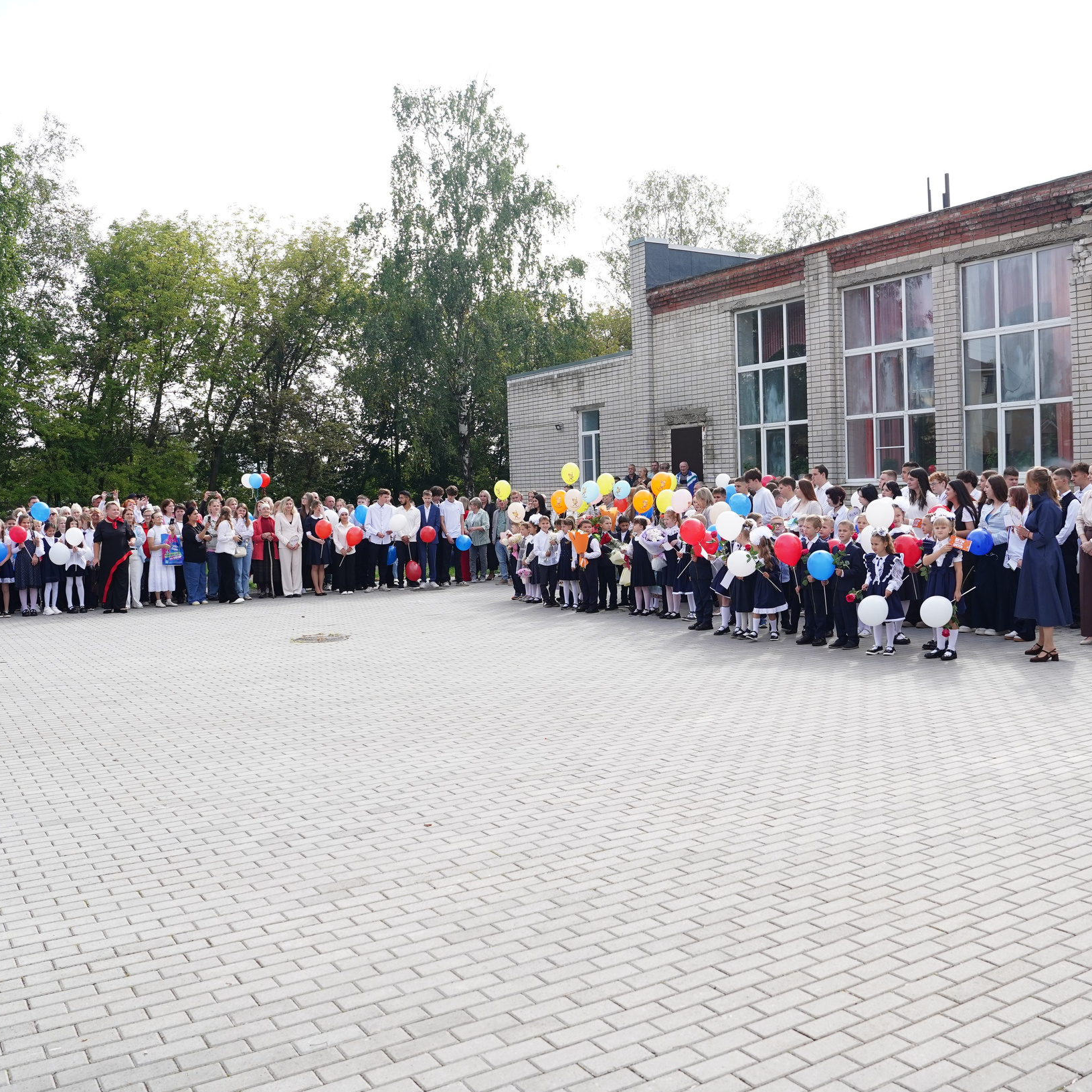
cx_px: 649
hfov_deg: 50.8
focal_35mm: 32
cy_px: 538
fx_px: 1142
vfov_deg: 51.1
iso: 250
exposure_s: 1/500
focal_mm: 24
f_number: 5.6
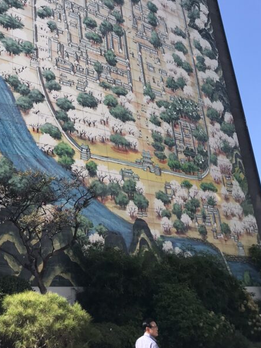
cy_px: 65
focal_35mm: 48
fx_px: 482
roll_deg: +3.1
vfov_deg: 38.1
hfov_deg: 29.7
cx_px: 58
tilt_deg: +30.0
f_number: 1.8
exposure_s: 1/1277
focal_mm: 3.99
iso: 20
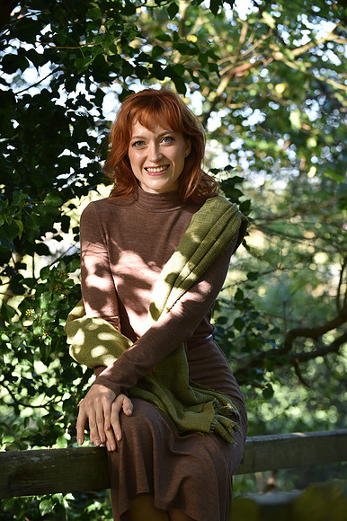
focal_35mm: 110
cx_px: 174
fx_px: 1592
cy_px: 260
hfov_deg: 12.4
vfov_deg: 18.6
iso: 1000
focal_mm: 110
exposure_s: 1/400
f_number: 4
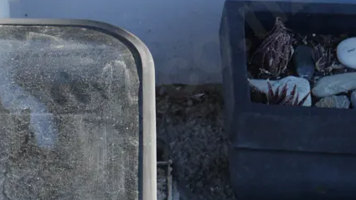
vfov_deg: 11.3
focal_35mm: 105
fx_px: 991
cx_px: -36
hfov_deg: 19.5
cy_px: 238
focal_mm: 20
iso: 200
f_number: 5.6
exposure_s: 1/160
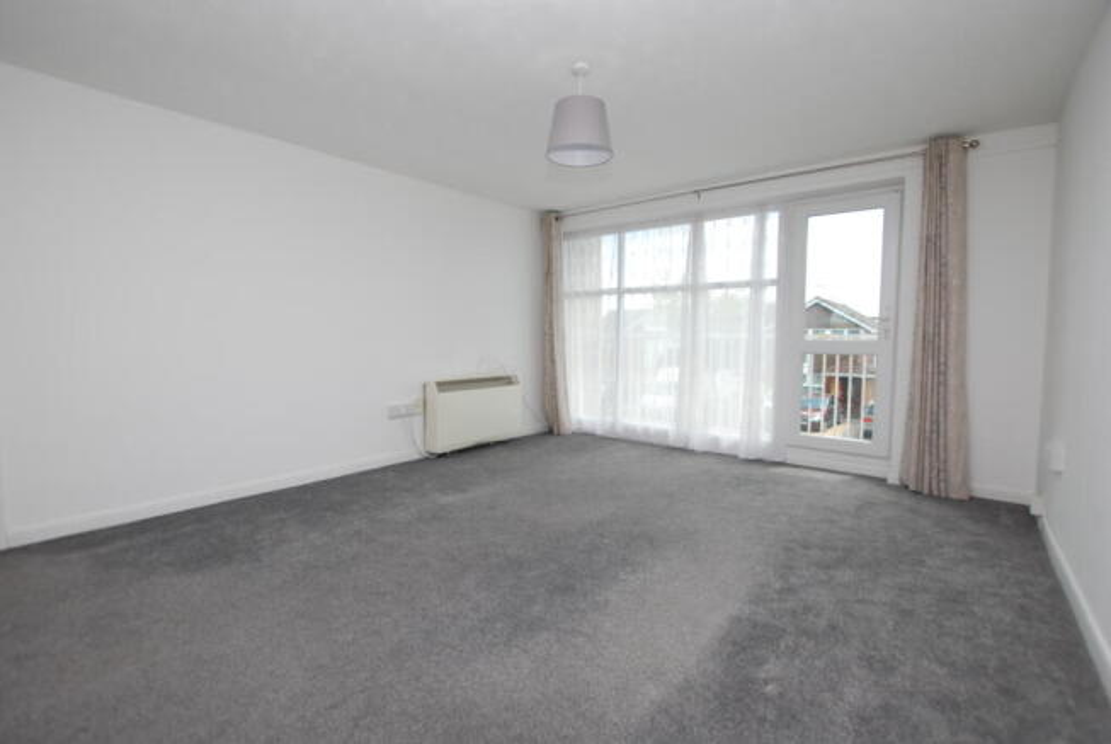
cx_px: 556
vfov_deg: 72.2
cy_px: 372
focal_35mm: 16
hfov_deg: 94.9
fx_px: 510
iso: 100
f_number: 5
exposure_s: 1/100
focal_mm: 11
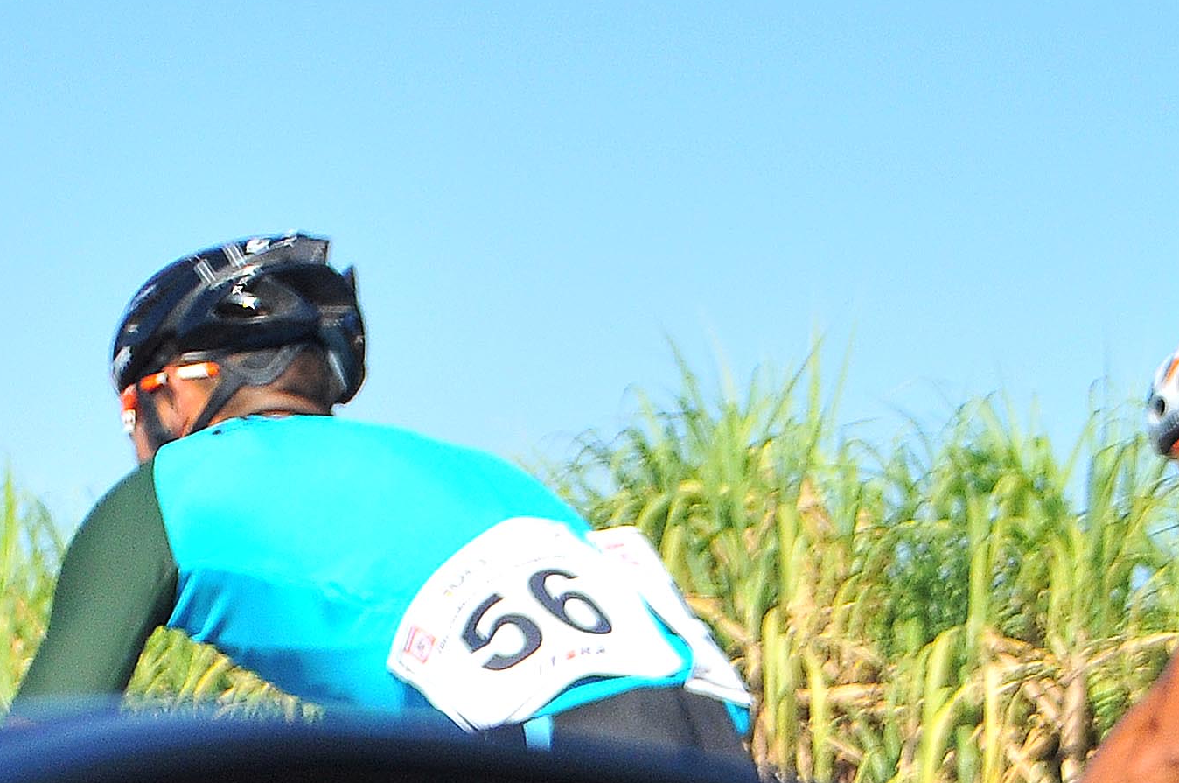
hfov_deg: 19.0
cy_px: 1164
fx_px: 3434
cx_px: 1128
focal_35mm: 105
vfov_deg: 12.4
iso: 400
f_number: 6.3
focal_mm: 22
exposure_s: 1/2000
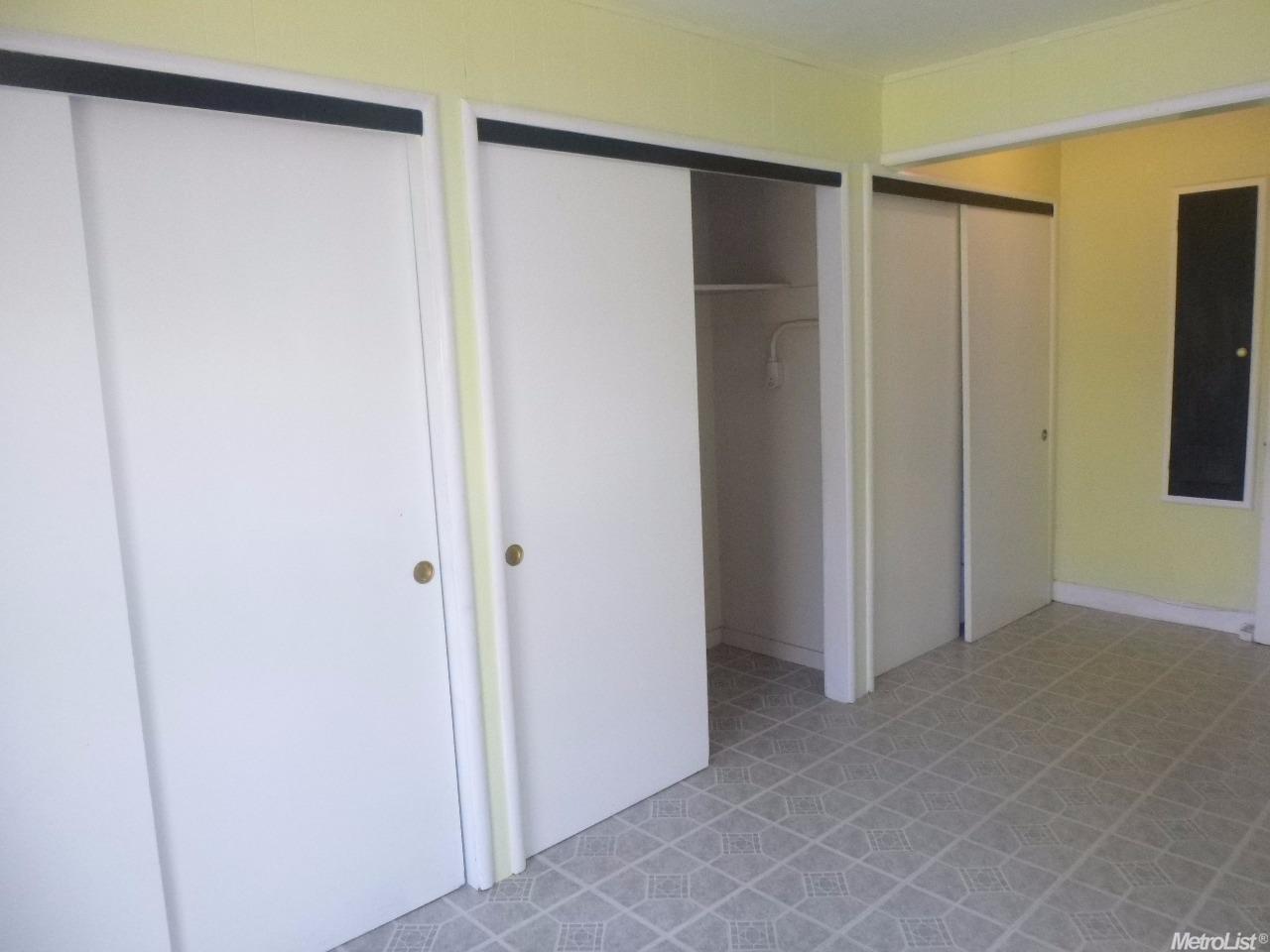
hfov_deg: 69.4
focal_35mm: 25
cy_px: 476
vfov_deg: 54.9
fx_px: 917
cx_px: 635
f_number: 3.9
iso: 320
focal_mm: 4.5
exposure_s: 1/60
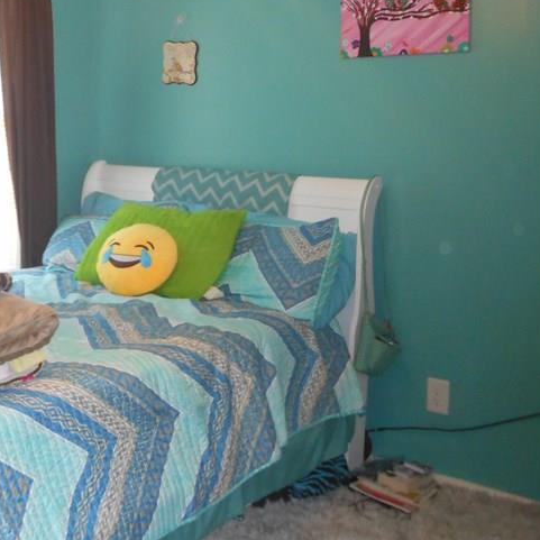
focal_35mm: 47
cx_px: 141
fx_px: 830
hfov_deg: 35.3
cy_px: 182
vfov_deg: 35.7
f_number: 3.7
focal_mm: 4.5
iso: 360
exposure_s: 1/25
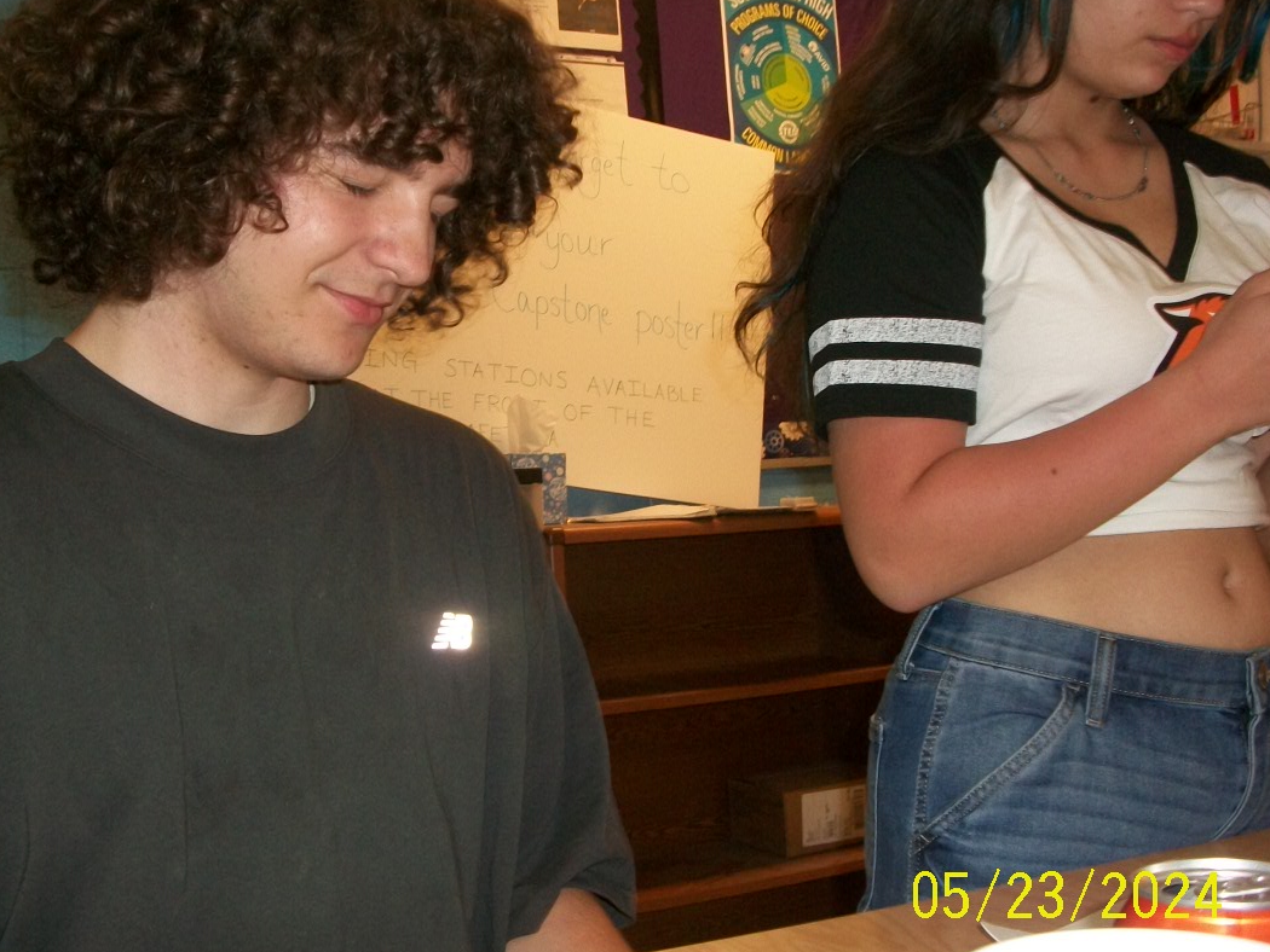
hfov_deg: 47.7
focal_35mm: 39
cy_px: 439
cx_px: 527
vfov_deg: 36.8
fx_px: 1431
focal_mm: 5.7
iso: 160
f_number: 2.9
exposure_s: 1/30
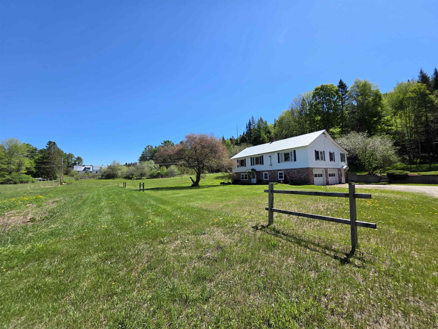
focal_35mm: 13
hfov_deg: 106.2
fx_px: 164
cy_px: 164
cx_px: 219
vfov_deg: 89.9
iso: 40
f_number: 1.9
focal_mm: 2.2
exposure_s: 1/1354
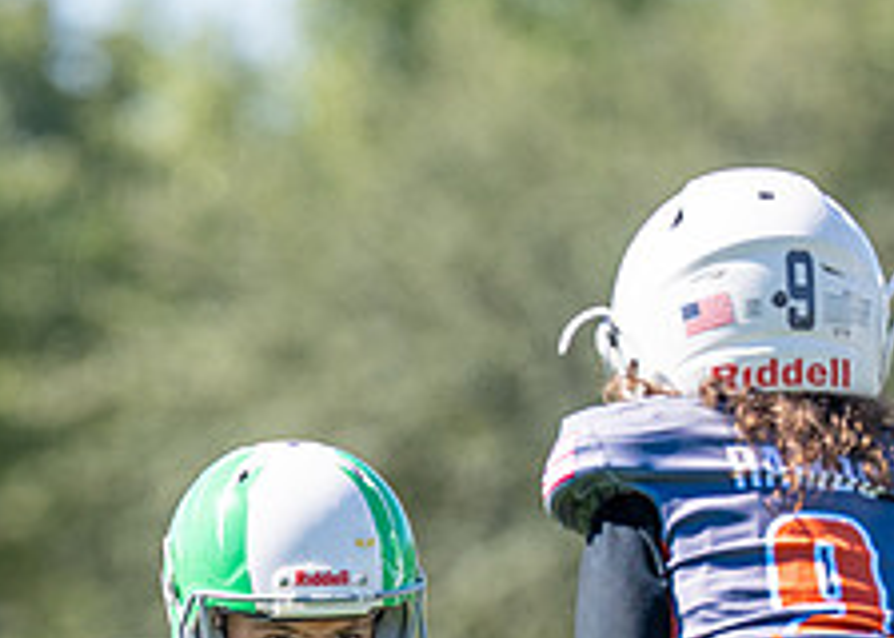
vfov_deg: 1.9
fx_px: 19271
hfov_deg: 2.7
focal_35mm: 759
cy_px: 701
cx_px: 296
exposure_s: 1/2000
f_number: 2.8
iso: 160
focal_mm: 200
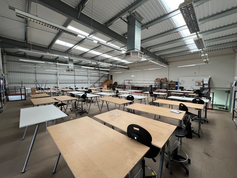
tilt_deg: -4.3
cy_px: 89
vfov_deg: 89.9
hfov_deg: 106.2
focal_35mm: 13
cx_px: 118
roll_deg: +1.1
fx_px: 89
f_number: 1.8
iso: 250
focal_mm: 1.57
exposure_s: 1/90
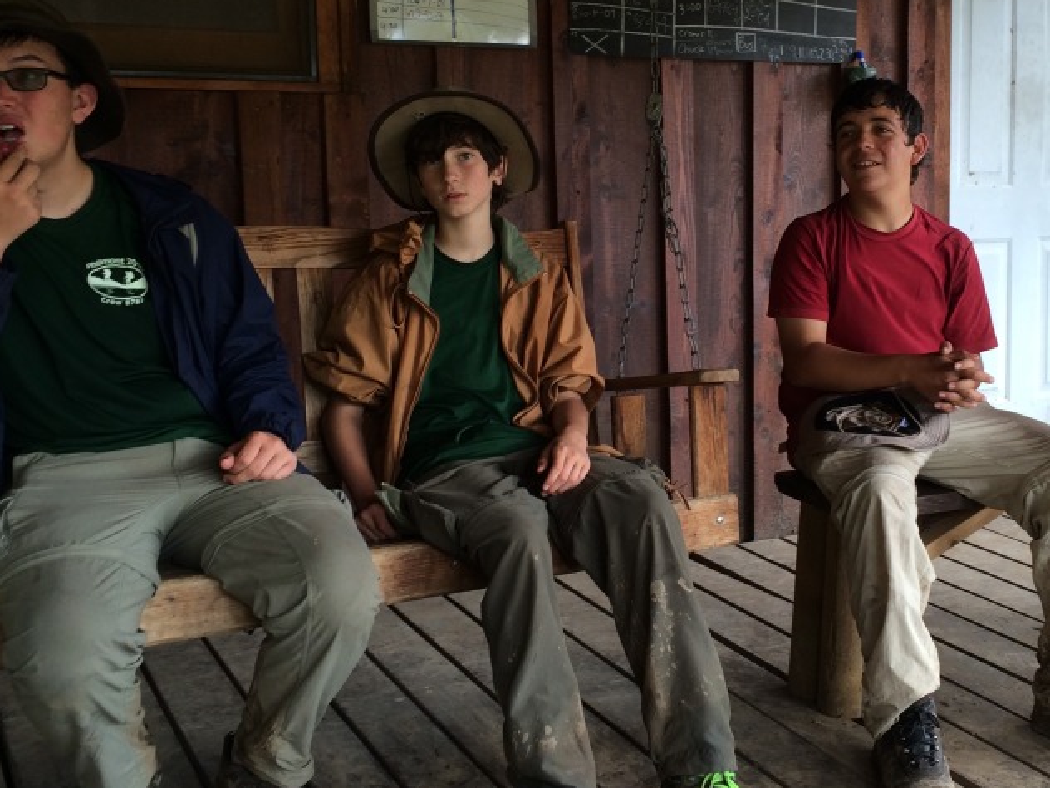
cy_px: 334
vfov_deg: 30.8
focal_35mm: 47
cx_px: 678
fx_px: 1426
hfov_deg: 40.1
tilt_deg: -7.2
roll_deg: +0.0
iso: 32
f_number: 2.2
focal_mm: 4.15
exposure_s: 1/60
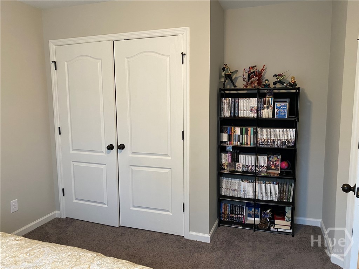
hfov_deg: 67.3
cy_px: 134
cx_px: 180
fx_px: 270
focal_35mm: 26
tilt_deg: -6.3
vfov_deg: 53.1
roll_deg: +0.1
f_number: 1.8
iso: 200
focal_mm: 4.25
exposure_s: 1/60
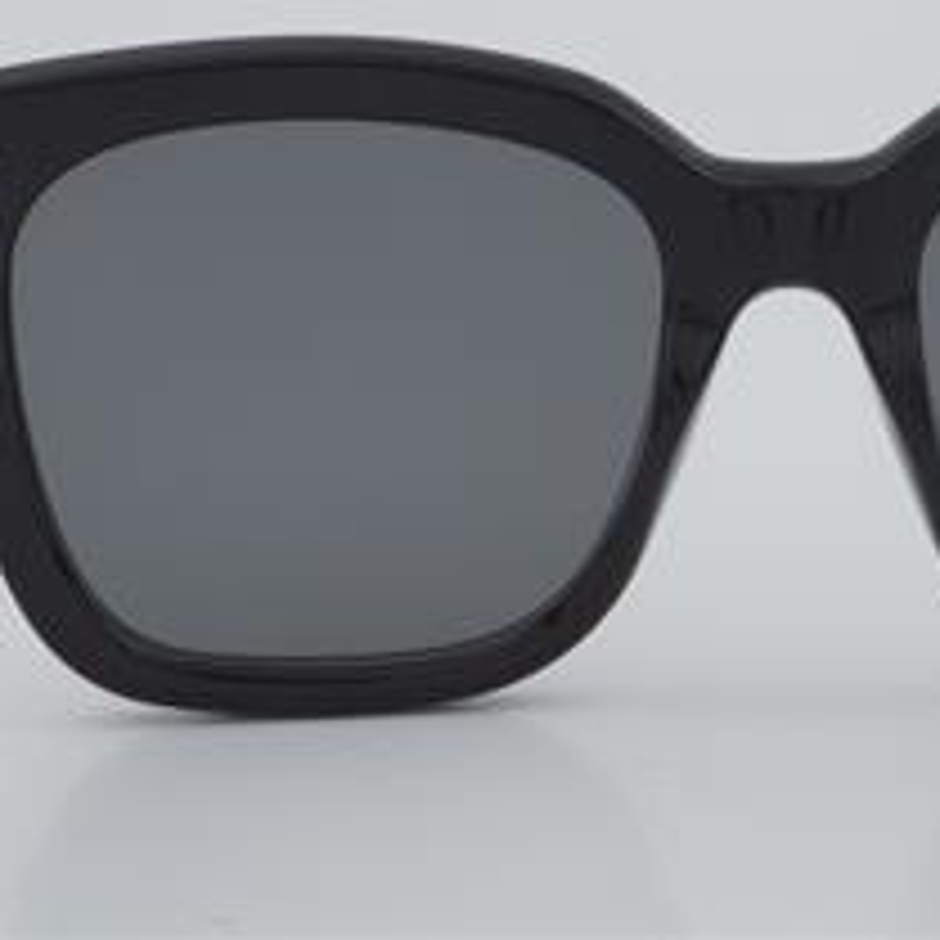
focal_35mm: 134
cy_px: 346
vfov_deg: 13.0
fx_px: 4111
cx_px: 787
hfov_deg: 13.0
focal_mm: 55
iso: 100
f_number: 32
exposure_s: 1/4
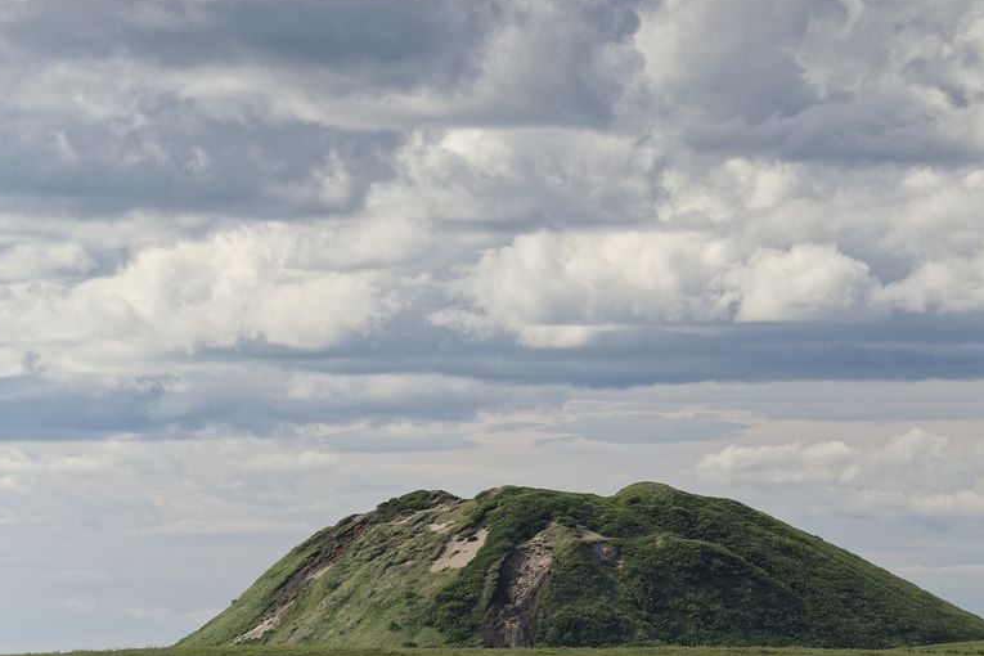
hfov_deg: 7.7
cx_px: 783
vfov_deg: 5.1
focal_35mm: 268
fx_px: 7325
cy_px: 342
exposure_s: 1/400
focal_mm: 164
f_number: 5.6
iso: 200
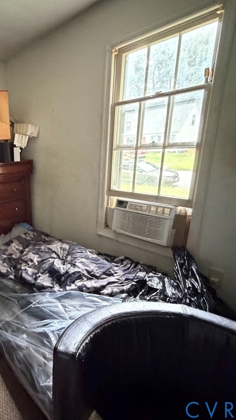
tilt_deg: -14.2
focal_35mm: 21
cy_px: 208
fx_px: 234
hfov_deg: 46.7
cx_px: 12
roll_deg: +3.8
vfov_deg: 83.9
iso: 1250
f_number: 2.2
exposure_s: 1/50
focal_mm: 2.22
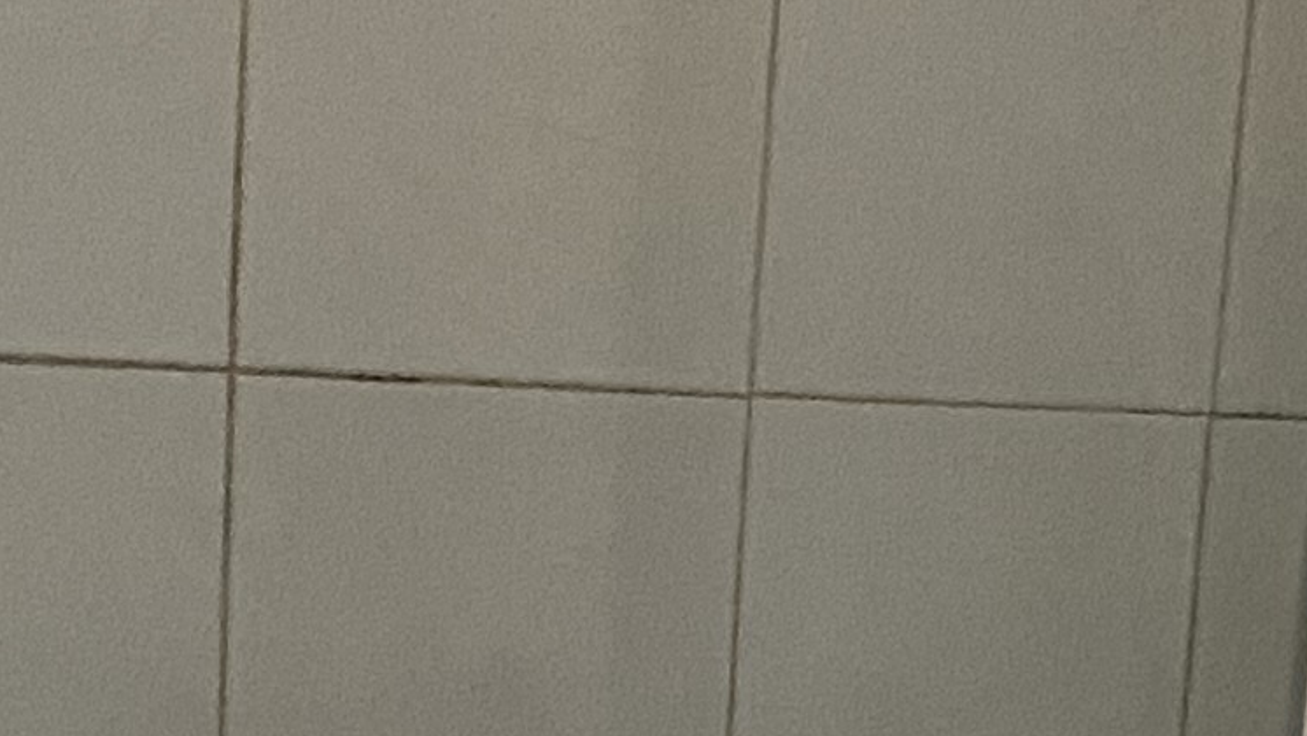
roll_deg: -4.6
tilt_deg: -20.7
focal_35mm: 153
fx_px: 5304
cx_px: 864
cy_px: 1921
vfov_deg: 7.3
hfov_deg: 14.0
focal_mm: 4.25
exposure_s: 1/40
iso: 400
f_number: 1.8
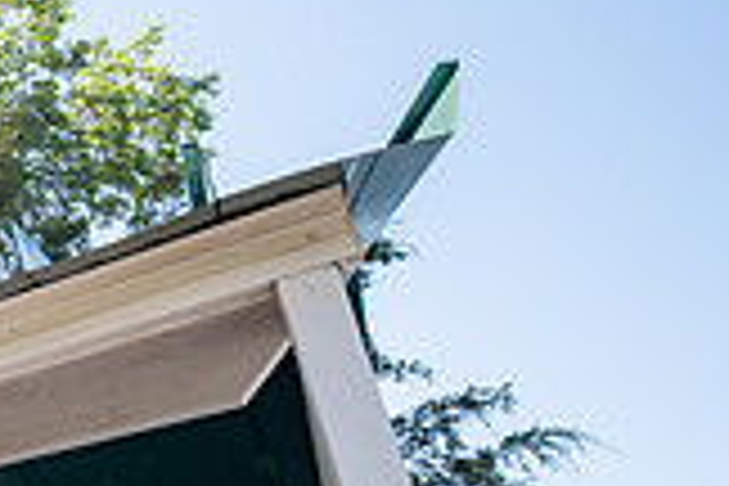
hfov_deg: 23.9
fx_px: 1012
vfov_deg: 24.9
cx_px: -513
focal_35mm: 50
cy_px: 554
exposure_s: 1/400
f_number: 8
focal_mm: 14
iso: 250
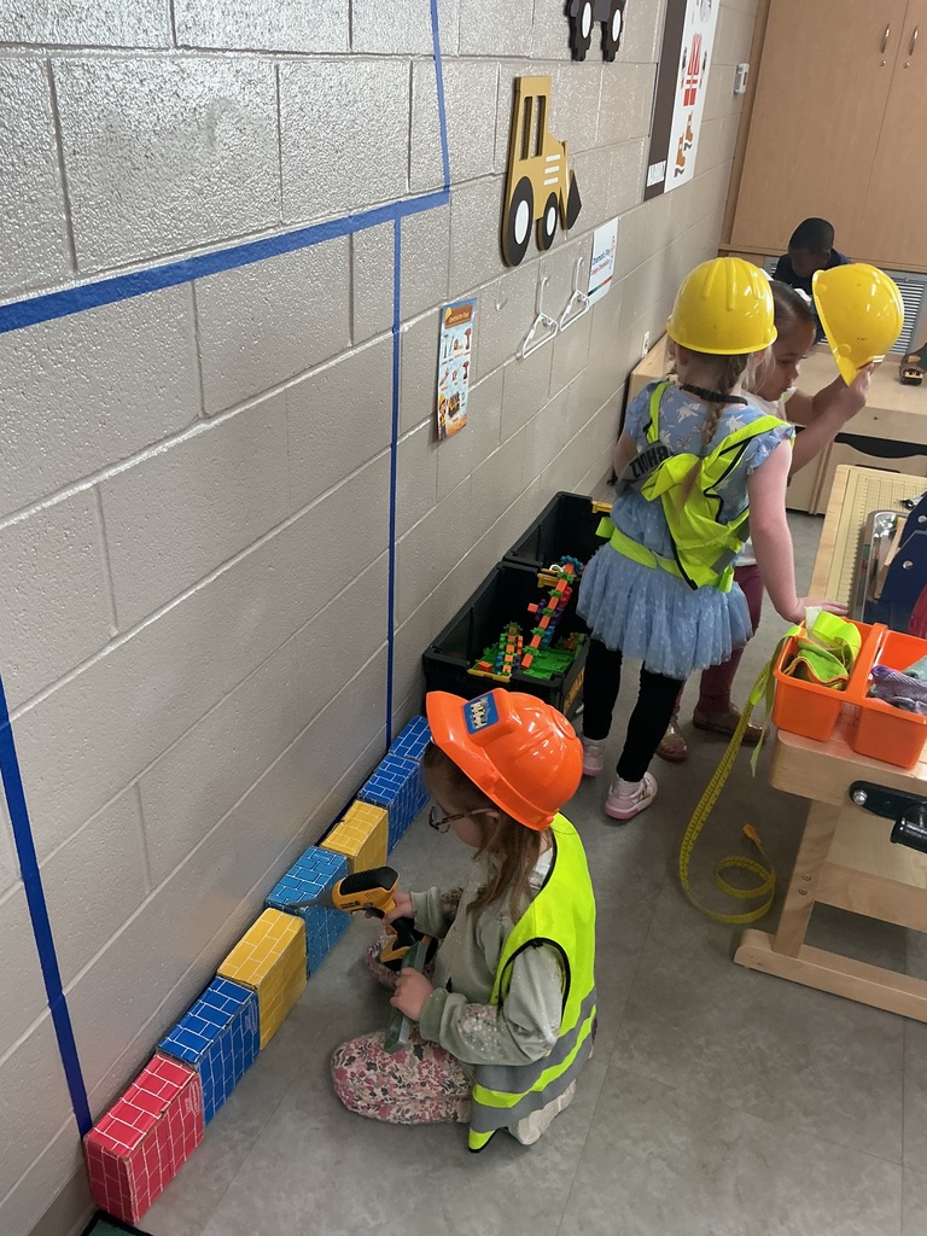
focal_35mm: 29
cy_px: 618
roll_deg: -3.2
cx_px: 464
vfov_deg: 61.7
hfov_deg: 48.2
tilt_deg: -29.4
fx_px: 1035
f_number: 1.8
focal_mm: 3
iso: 100
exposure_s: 1/60
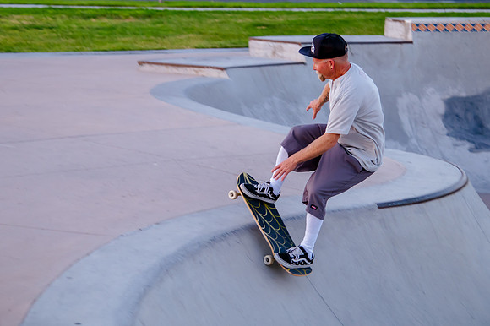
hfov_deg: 22.5
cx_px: 208
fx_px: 1230
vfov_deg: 15.1
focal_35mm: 90
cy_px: 135
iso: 1250
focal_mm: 65
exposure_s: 1/320
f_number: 4
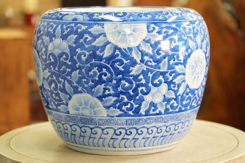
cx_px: 122
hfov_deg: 19.6
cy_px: 82
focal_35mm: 104
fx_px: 708
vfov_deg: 13.2
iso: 2500
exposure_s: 1/125
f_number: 4
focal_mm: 104
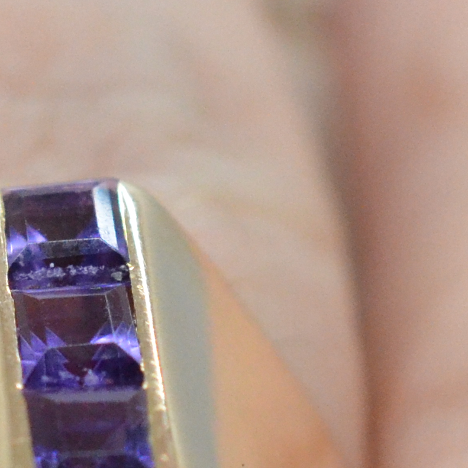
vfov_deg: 5.5
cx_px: 56
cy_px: 331
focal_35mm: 317
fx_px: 4849
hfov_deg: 5.5
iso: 3200
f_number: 6.3
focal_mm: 40
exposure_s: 1/1000
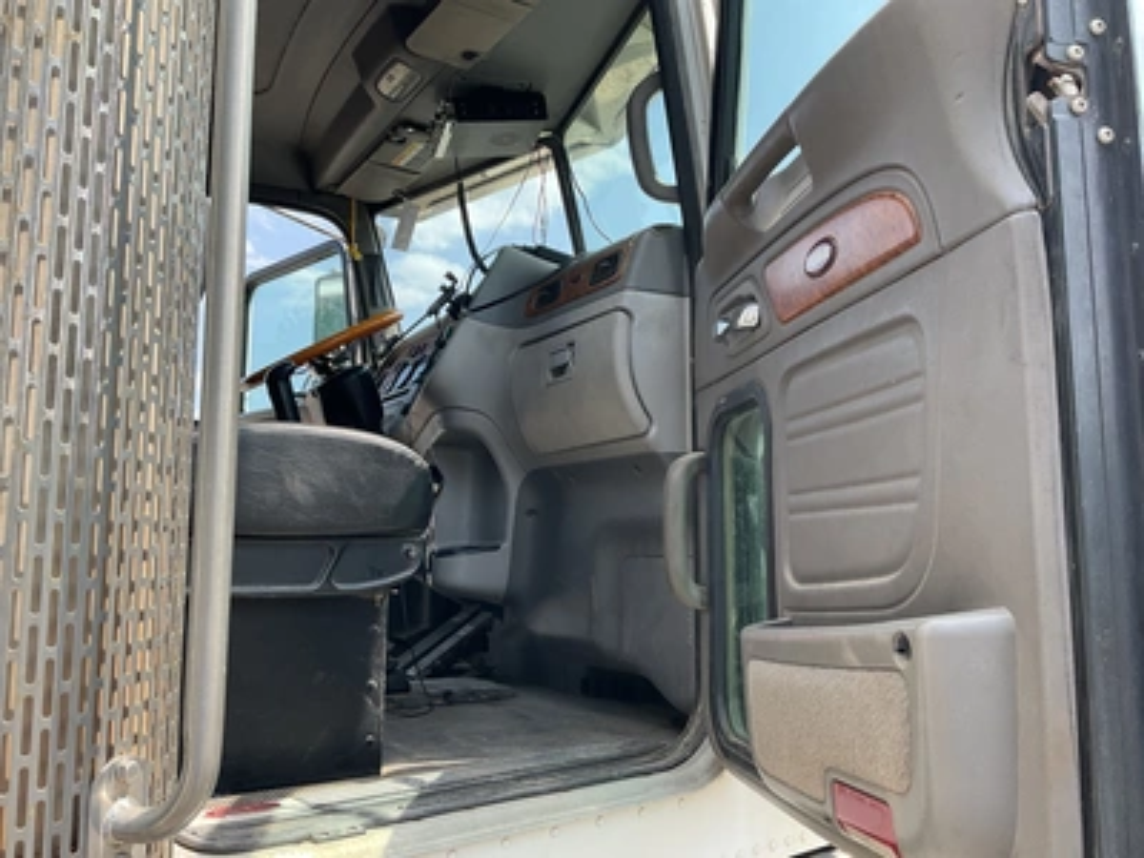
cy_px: 429
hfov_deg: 61.7
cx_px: 572
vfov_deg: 48.2
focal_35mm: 29
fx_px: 958
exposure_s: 1/397
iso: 25
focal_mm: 3
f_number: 1.8
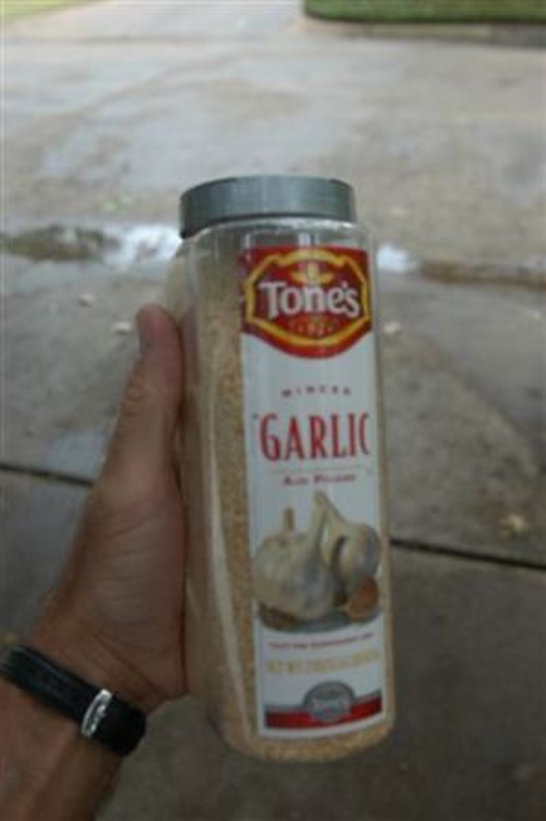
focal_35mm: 36
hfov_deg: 36.8
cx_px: 273
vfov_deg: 53.2
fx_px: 820
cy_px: 410
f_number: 5
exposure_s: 1/90
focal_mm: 24
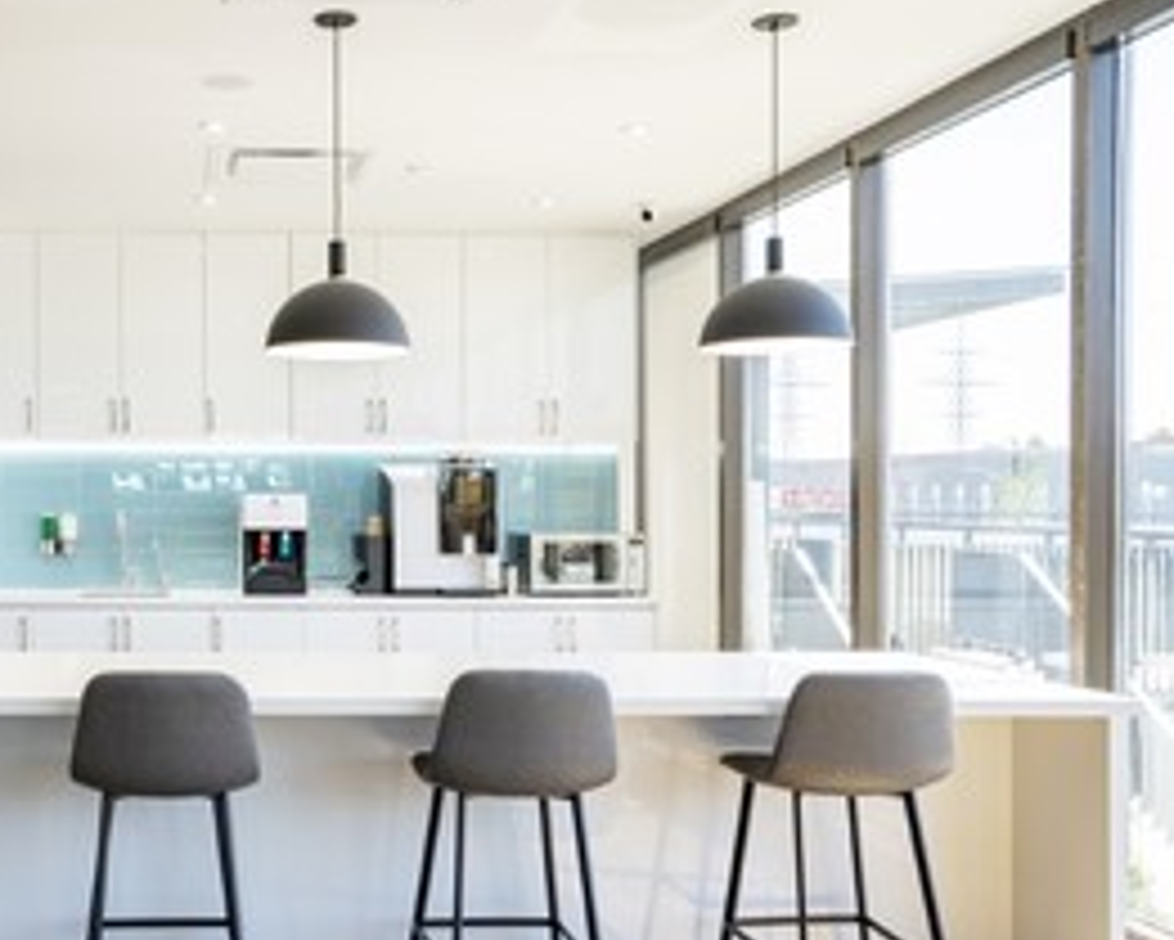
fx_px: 1321
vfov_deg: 39.1
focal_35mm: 38
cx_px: 112
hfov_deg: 43.7
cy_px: 549
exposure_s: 1/13
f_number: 8
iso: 250
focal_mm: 22
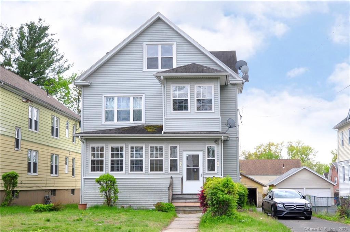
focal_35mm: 30
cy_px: 116
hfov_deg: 62.0
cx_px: 175
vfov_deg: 43.5
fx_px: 291
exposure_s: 1/500
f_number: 7.1
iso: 640
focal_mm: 20
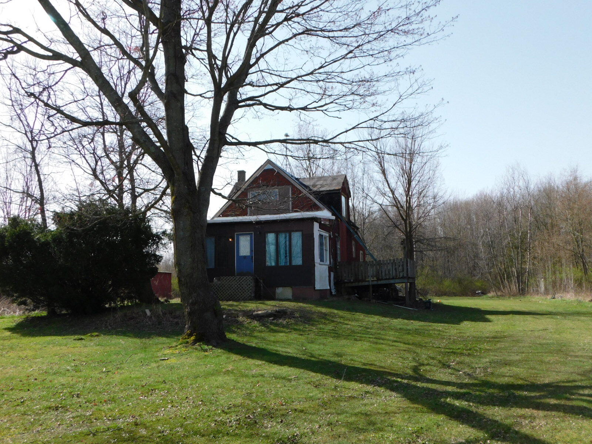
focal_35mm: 30
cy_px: 222
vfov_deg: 46.8
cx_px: 296
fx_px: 513
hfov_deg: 60.0
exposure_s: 1/800
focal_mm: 5.3
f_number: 3.2
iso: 125
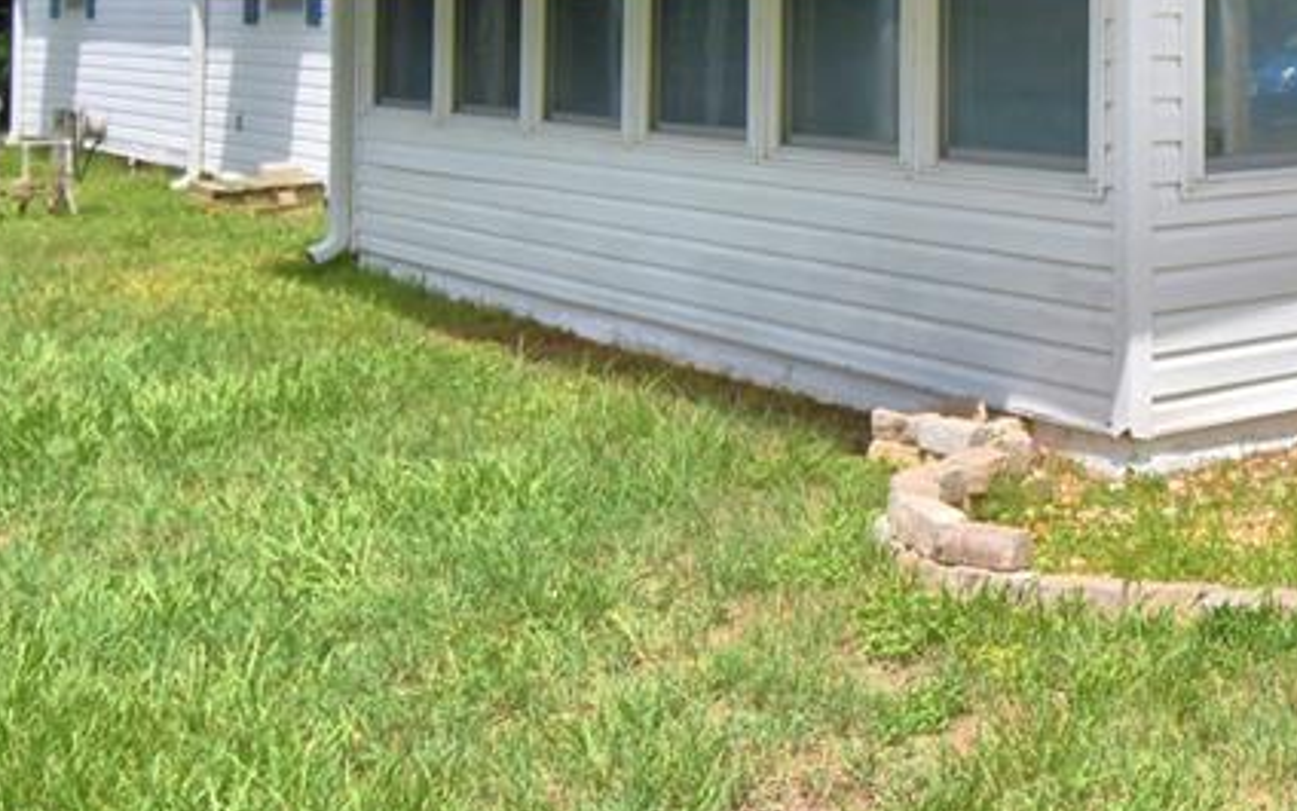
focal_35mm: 59
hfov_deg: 30.8
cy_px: -64
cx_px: 1429
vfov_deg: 21.0
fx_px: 2085
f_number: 5.3
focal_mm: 16
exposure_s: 1/1250
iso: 100
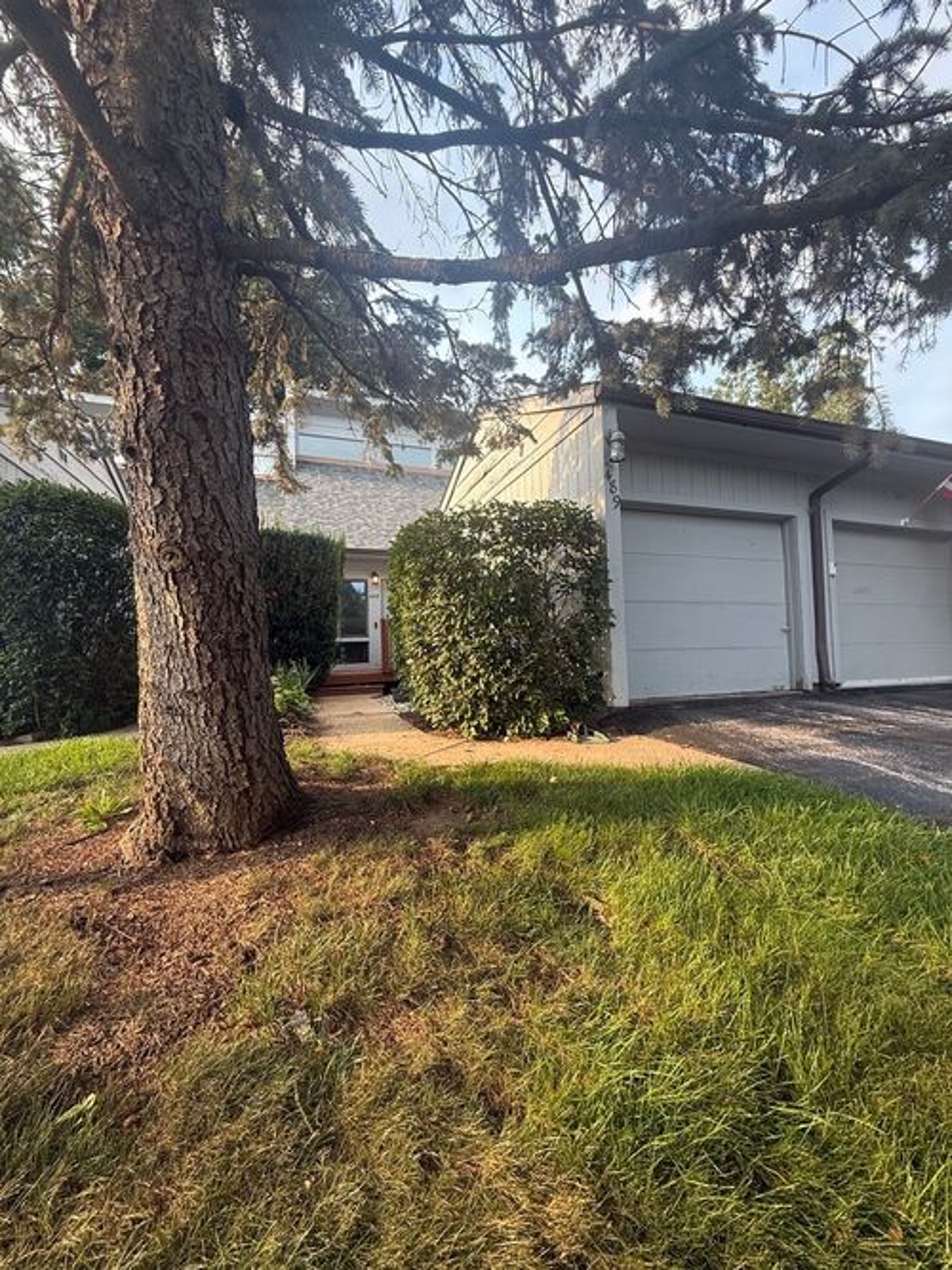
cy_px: 635
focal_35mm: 14
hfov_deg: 85.7
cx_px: 476
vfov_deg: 102.1
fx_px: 514
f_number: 2.2
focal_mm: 2.22
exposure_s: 1/213
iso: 64
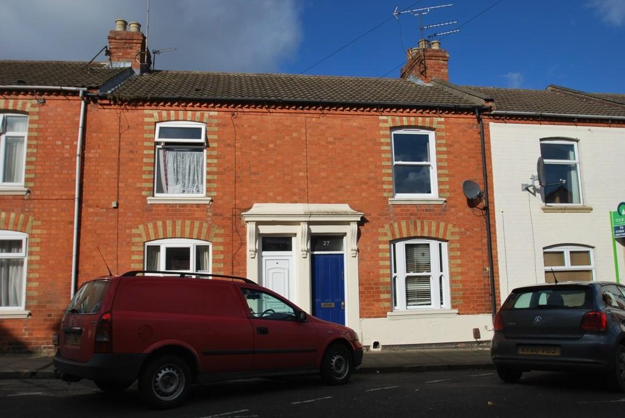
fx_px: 495
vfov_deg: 45.8
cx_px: 312
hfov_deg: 64.5
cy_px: 209
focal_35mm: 28
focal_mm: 19
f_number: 9
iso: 100
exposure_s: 1/320
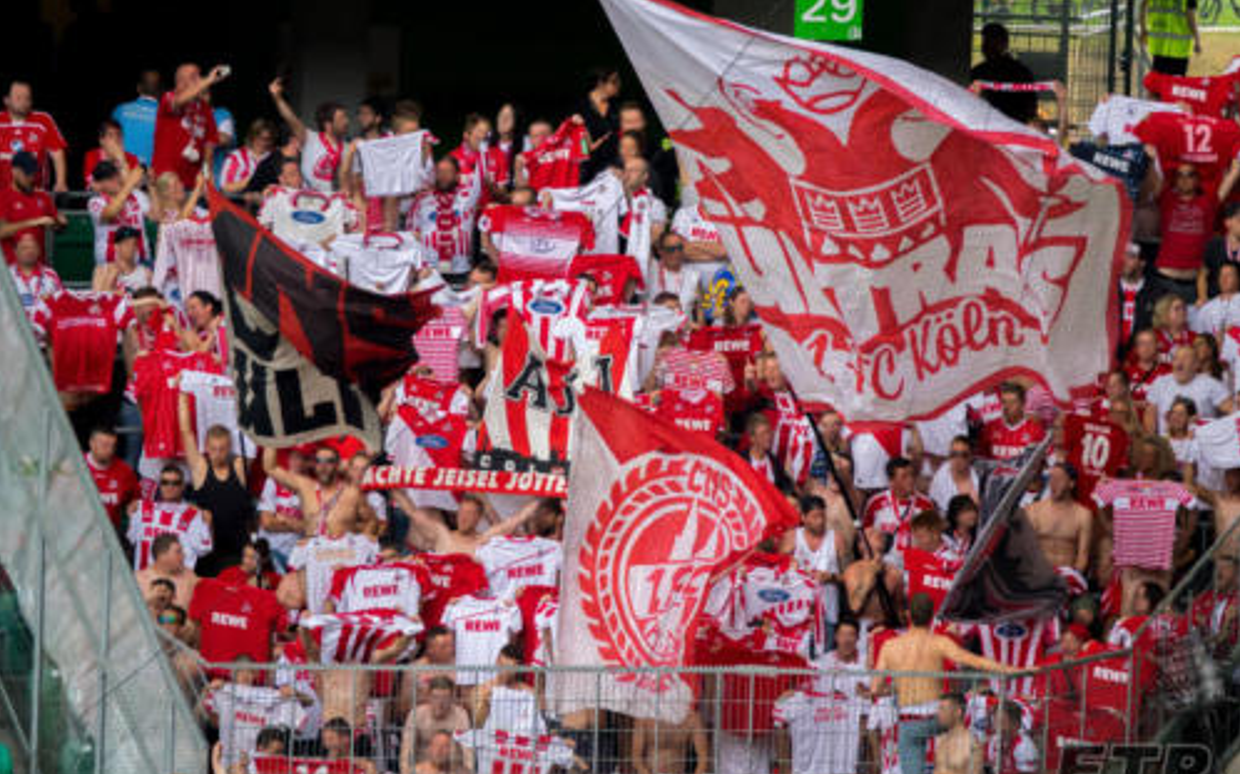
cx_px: 620
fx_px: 17603
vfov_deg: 2.5
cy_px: 407
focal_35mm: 521
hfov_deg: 4.0
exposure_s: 1/800
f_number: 4
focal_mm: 186.64
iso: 800
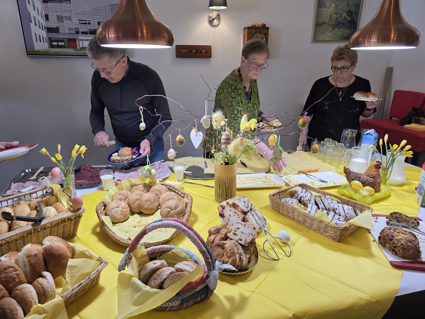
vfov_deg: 58.9
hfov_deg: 73.9
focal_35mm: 23
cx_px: 212
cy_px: 160
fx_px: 282
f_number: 1.7
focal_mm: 6.3
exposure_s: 1/100
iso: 125
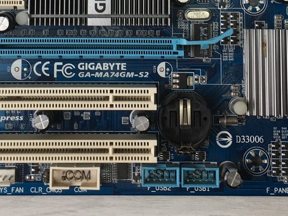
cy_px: -88
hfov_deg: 22.0
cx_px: 136
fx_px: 741
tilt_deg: -83.1
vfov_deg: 15.6
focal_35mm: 89
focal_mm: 4.15
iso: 32
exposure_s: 1/100
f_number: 2.2
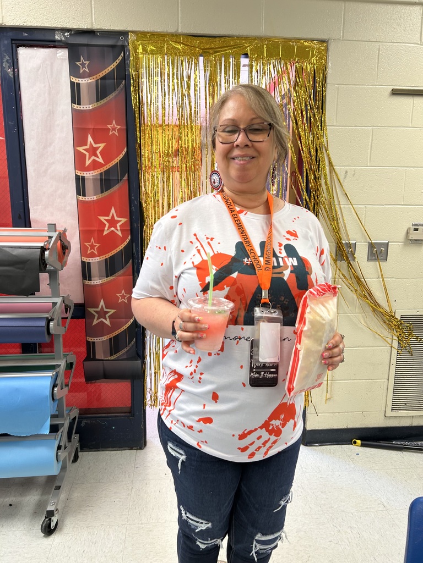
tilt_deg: -12.2
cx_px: 212
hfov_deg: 53.1
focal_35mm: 26
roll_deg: +0.6
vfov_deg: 67.3
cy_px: 282
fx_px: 424
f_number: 1.5
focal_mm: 5.7
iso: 64
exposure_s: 1/60
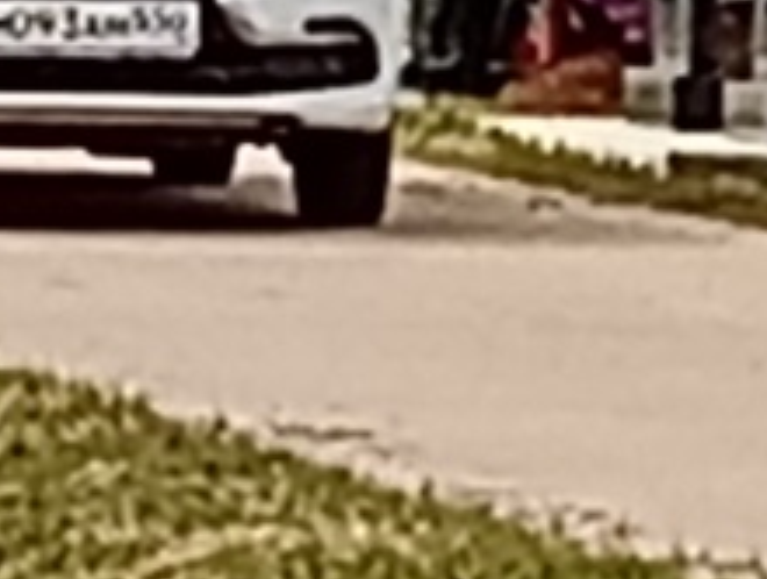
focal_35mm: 705
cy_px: -324
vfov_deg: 2.1
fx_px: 15655
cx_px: 893
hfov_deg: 2.8
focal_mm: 4.15
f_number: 1.8
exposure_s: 1/1017
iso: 50
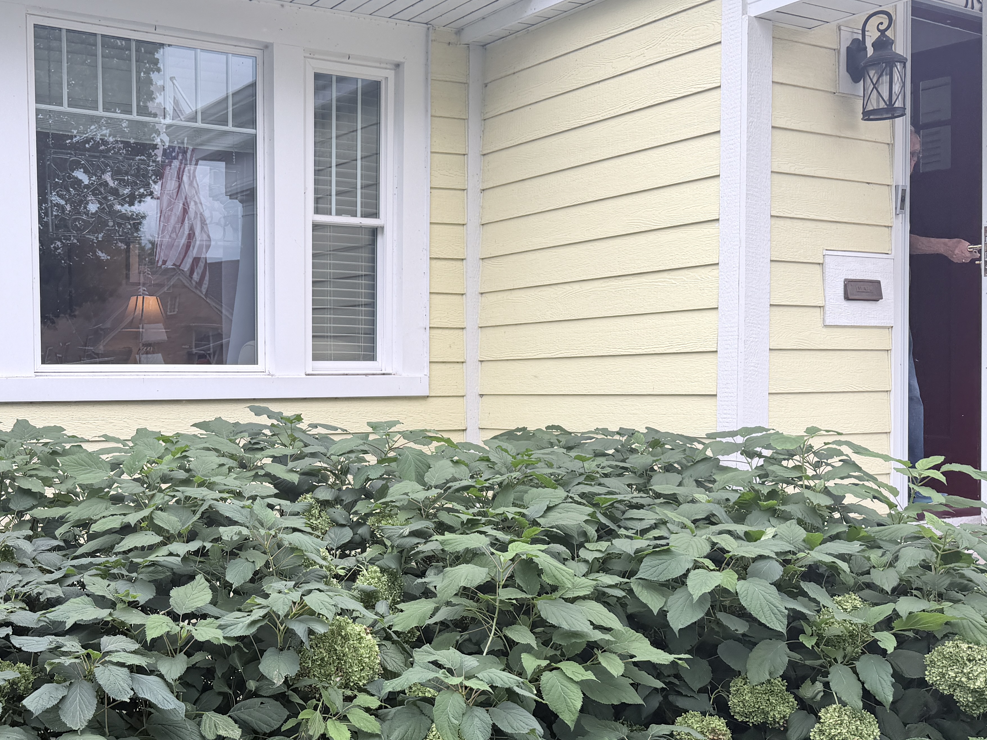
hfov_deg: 46.5
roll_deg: +0.9
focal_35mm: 39
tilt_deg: -1.2
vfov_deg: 36.8
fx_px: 1112
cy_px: 412
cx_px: 272
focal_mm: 6.76
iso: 80
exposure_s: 1/514
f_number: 1.78
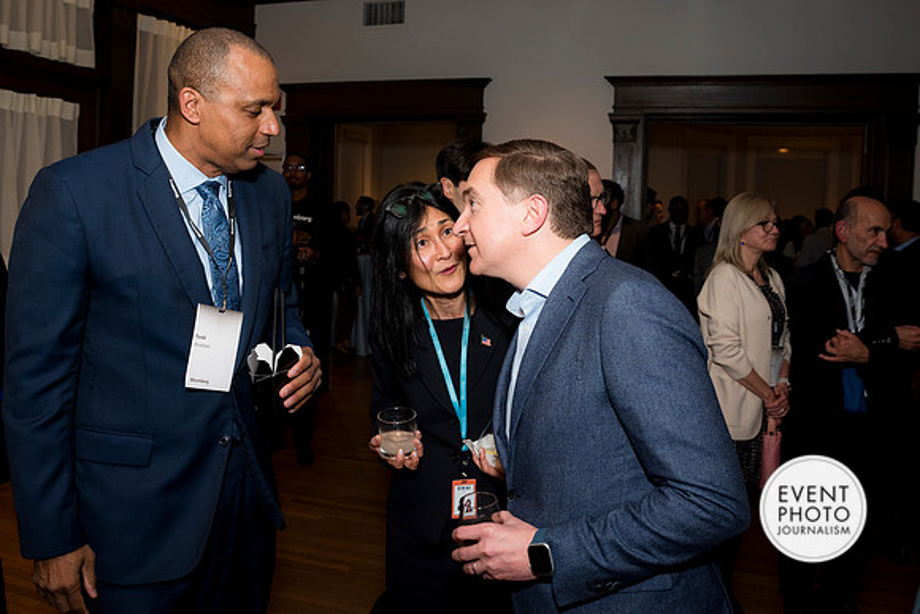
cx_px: 427
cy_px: 255
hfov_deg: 63.0
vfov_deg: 44.3
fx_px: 750
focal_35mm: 29
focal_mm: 24
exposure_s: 1/125
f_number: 5
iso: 800
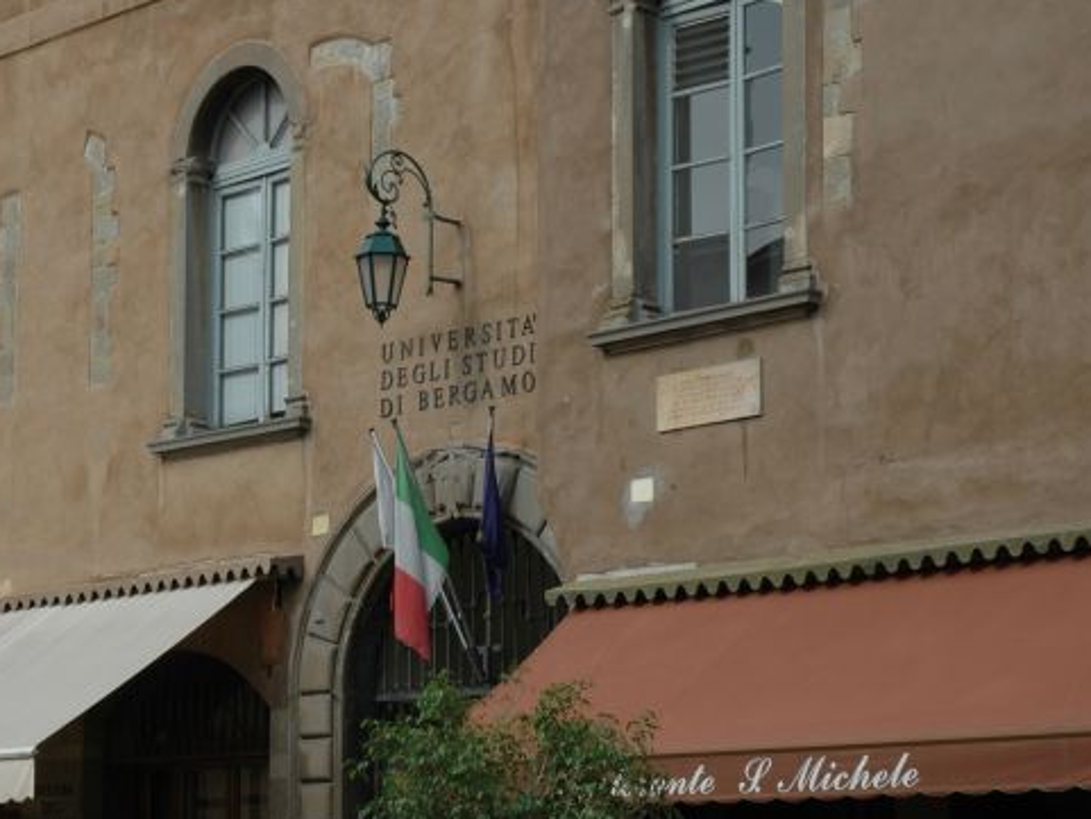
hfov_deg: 20.6
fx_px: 2995
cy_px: 538
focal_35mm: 95
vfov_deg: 15.5
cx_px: 357
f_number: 11
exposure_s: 1/125
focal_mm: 44
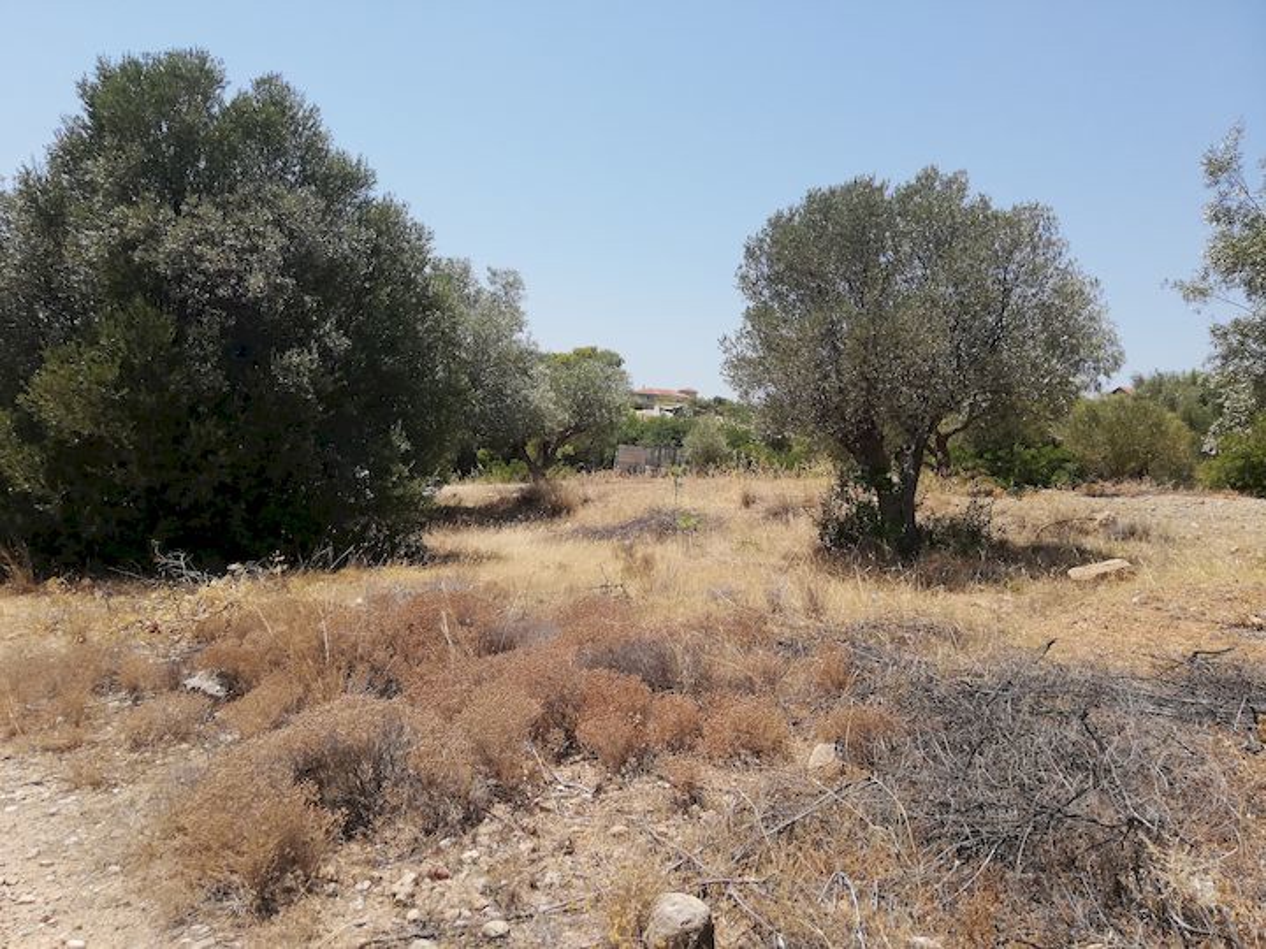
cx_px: 633
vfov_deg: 51.4
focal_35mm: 27
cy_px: 474
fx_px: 987
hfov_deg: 65.3
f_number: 2.2
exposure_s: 1/1036
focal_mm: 3.81
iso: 50
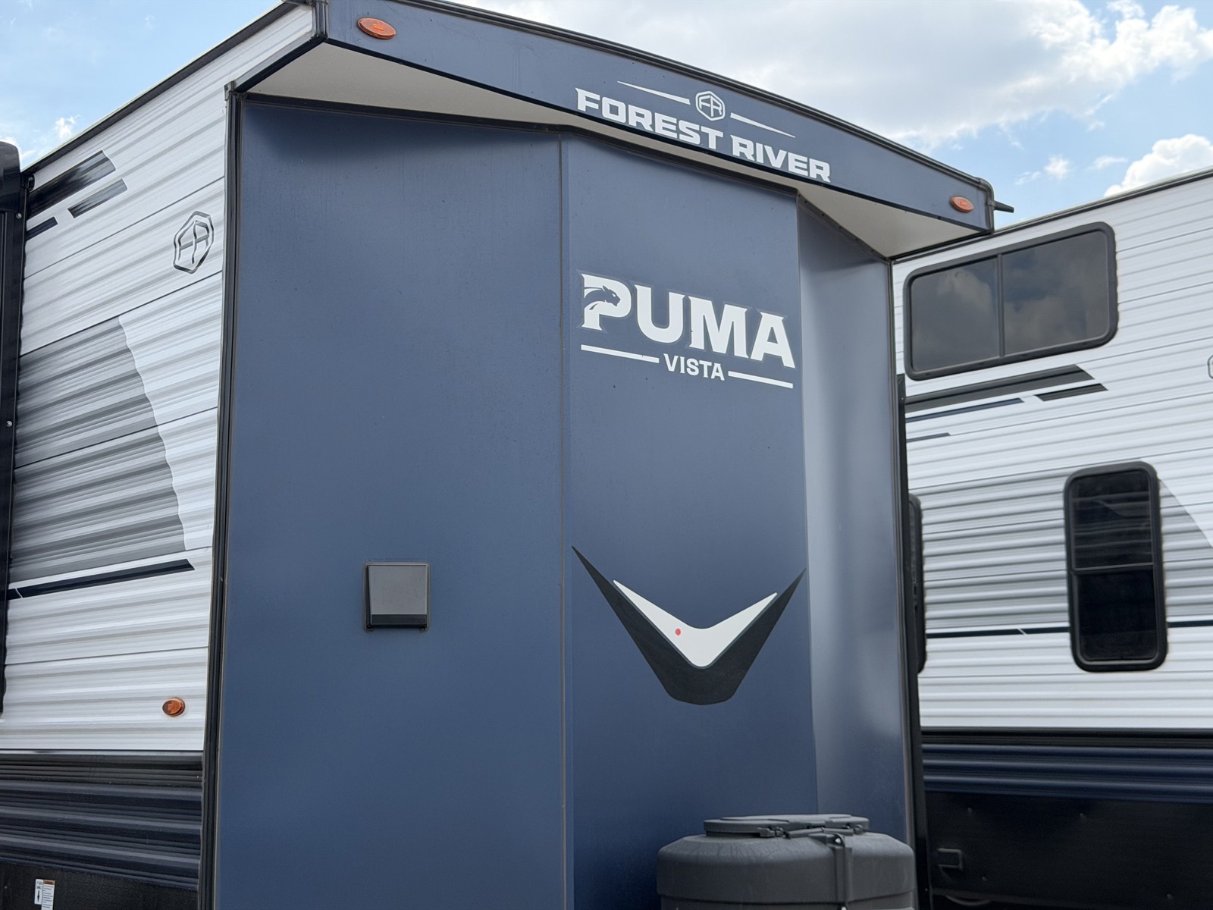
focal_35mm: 48
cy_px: 455
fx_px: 1682
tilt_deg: +9.0
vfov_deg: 30.3
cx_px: 606
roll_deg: -0.6
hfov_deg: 39.7
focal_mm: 6.76
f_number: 1.78
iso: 100
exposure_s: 1/2088
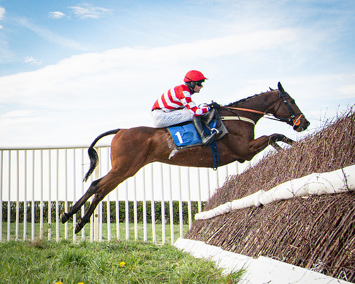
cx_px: -6
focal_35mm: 59
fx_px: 620
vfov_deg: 25.6
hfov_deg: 29.7
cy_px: 97
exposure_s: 1/1100
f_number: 8
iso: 800
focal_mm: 20
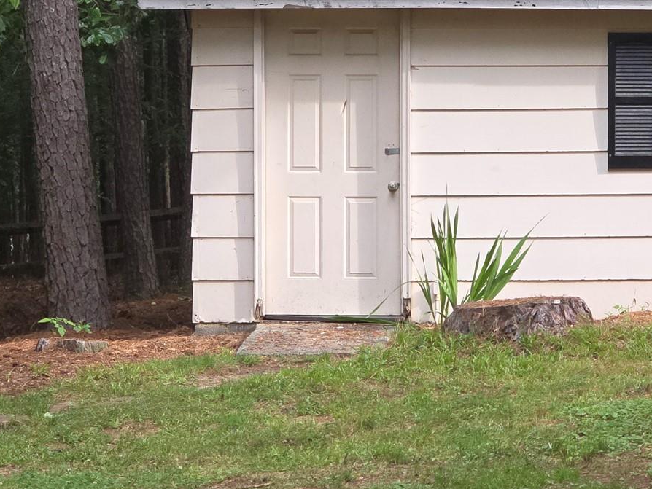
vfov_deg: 9.4
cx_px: 411
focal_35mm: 158
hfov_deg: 12.5
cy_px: 87
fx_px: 2977
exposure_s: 1/136
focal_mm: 7.9
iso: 50
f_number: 2.4
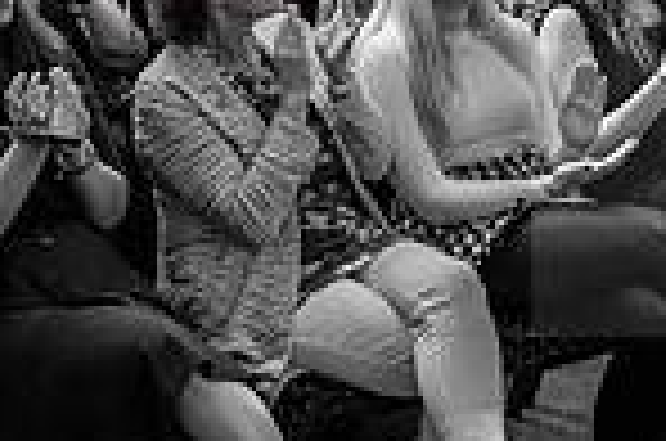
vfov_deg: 12.4
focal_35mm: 107
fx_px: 1975
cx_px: 477
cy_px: -101
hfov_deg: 19.0
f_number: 2.8
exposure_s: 1/60
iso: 3200
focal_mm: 26
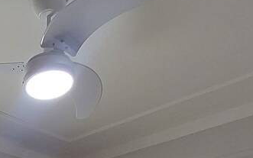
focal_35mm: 60
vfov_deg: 17.3
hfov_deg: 30.9
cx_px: -15
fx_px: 414
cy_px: 291
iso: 64
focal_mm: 1.74
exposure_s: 1/60
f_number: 2.2
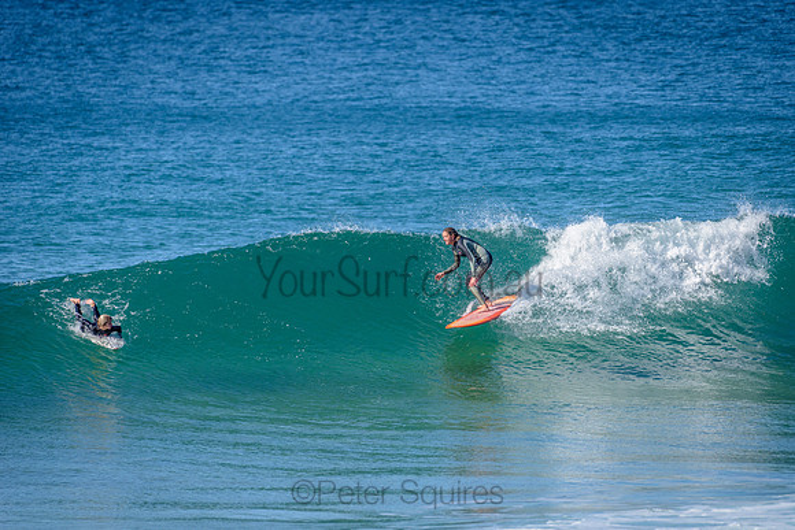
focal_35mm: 500
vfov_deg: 2.8
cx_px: 398
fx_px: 11044
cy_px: 265
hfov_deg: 4.1
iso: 220
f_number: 5.6
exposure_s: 1/2000
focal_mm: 500
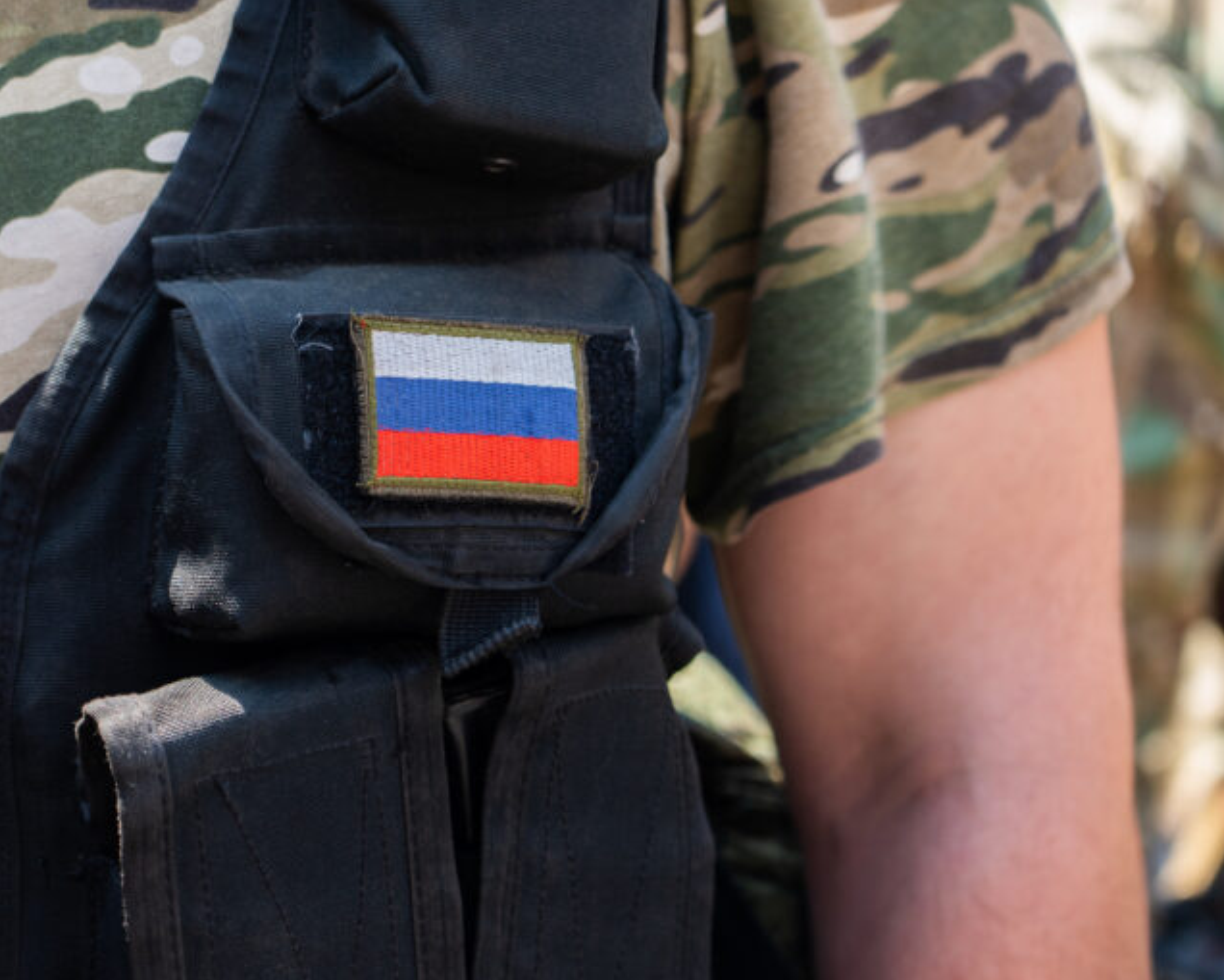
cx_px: 522
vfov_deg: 13.0
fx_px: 4312
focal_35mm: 119
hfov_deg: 16.2
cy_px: 489
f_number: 4
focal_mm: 105
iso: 500
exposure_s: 1/500
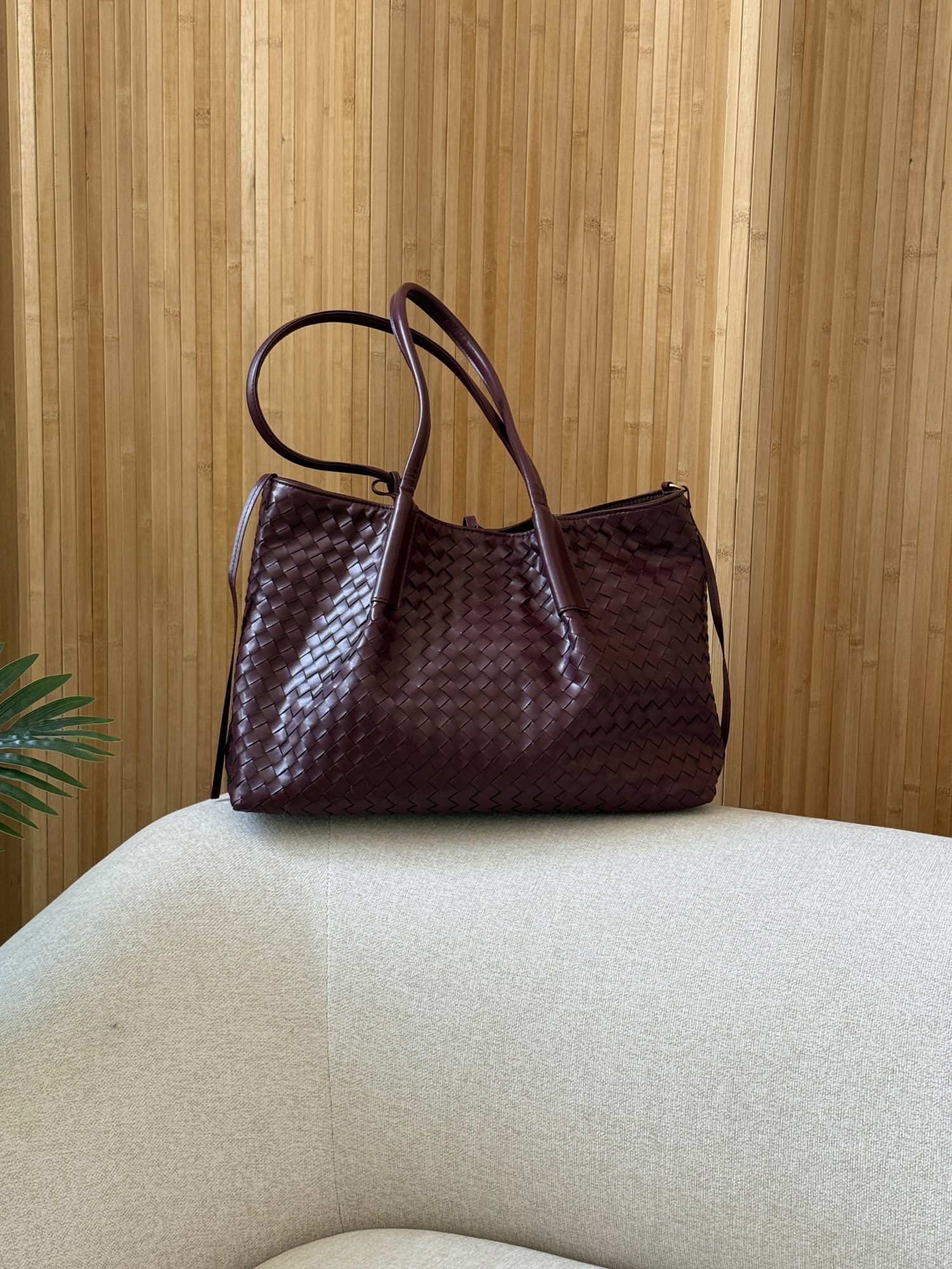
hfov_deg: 30.3
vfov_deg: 39.7
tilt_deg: -9.6
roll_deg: +1.5
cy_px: 634
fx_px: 1760
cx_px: 476
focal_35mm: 48
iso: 100
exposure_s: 1/60
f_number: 1.78
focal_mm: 6.76
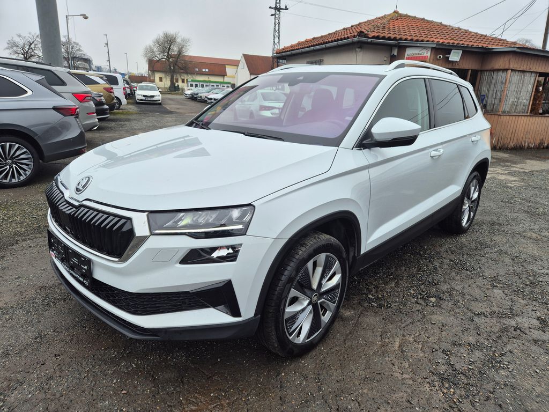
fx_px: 365
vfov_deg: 58.9
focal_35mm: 23
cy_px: 206
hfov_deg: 73.9
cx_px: 274
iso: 25
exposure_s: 1/364
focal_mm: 5.4
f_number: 1.8
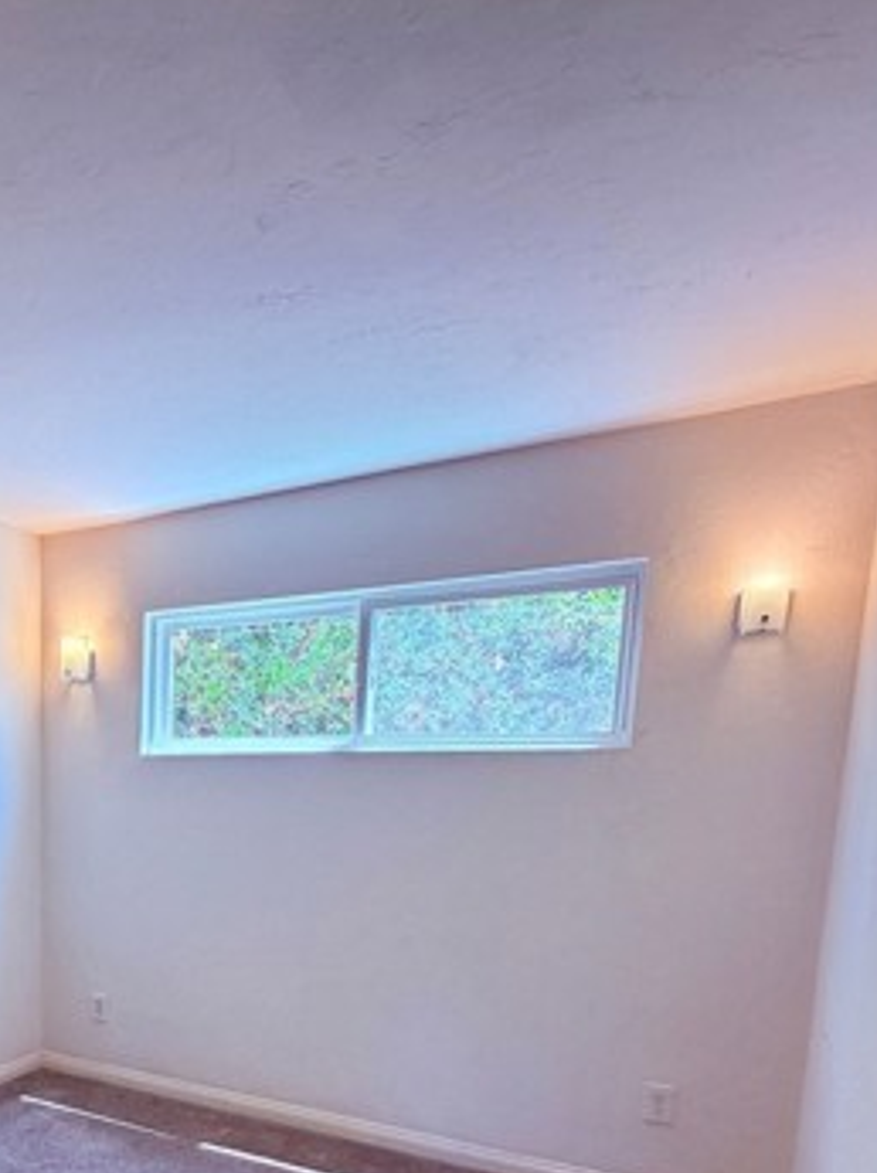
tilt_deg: -8.0
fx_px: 880
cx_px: 99
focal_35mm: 26
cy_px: 911
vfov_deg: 62.6
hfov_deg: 47.9
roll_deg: -0.9
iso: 200
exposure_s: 1/60
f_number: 2.2
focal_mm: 2.22
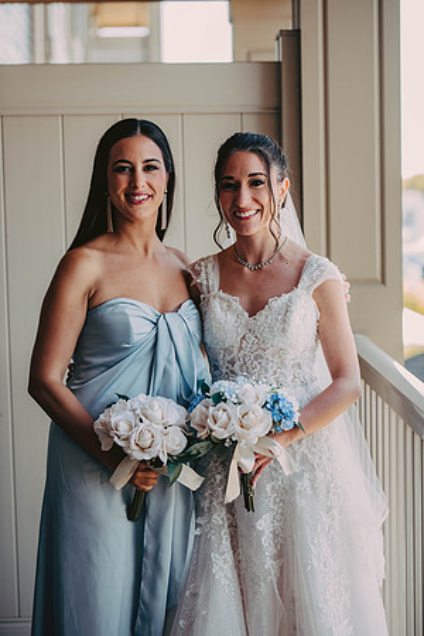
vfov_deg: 22.6
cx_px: 212
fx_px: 1590
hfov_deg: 15.2
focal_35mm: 90
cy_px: 318
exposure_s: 1/320
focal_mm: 90
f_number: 2.8
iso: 320
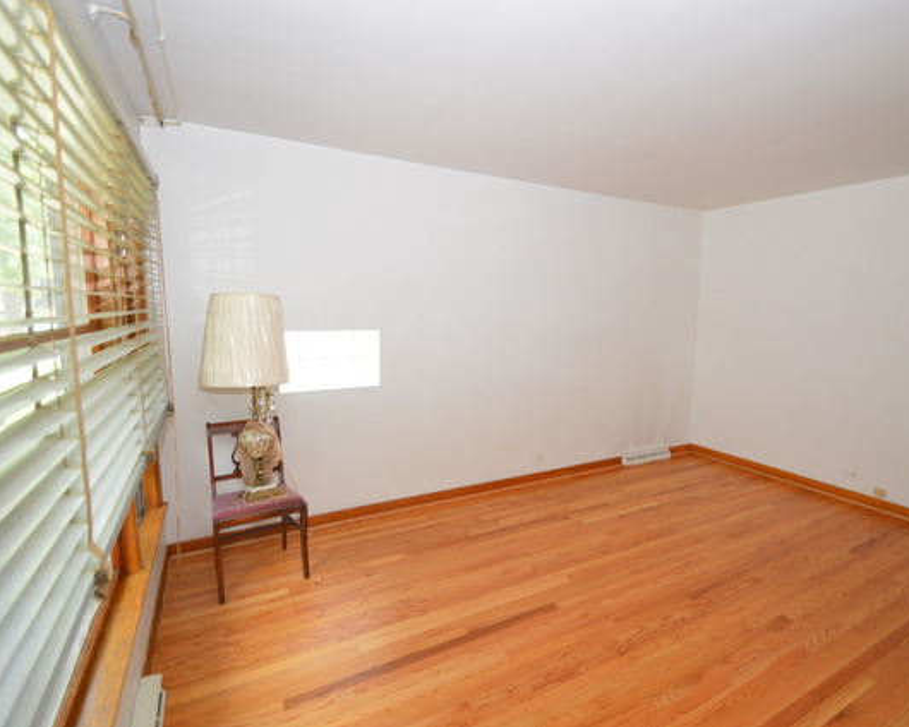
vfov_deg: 77.0
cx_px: 520
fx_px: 457
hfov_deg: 89.1
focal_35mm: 17
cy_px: 364
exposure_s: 1/60
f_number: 3.5
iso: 450
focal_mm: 10
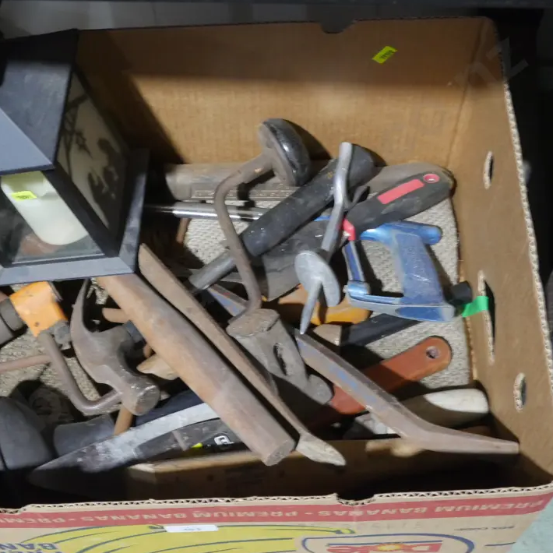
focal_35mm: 51
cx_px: 199
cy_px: 290
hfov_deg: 33.2
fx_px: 922
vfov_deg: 33.4
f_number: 7.1
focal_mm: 20
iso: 3200
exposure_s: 1/50
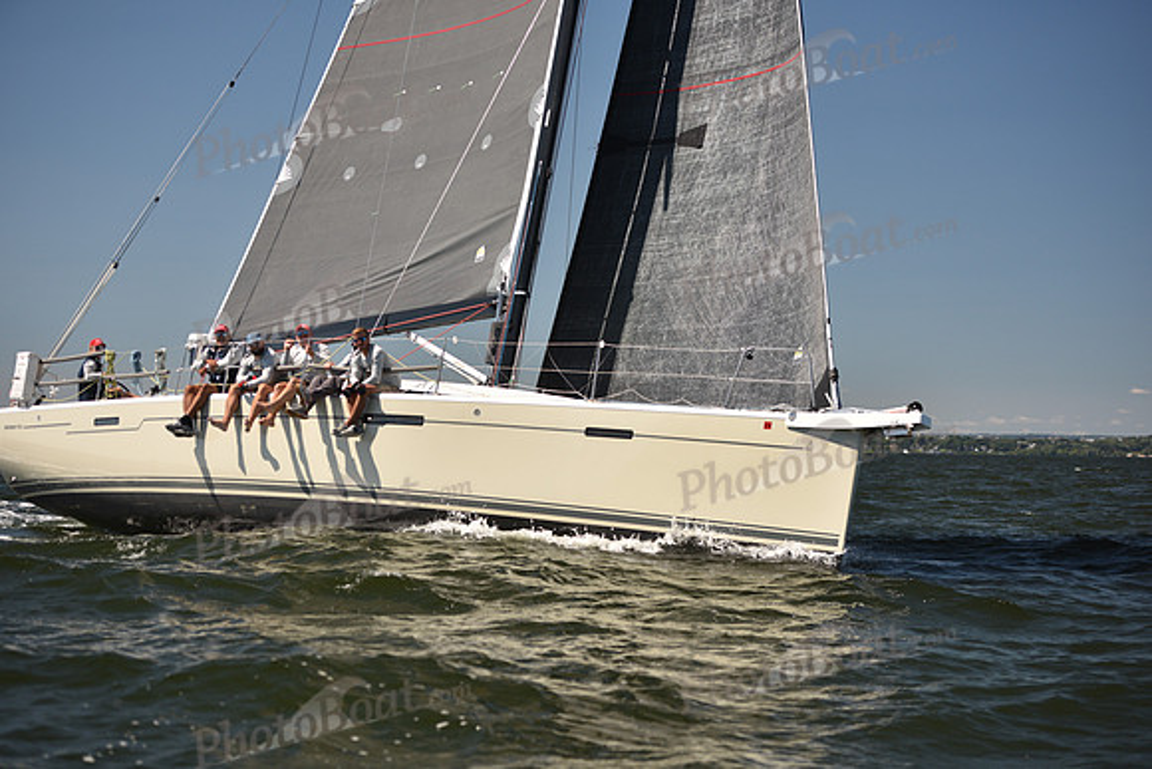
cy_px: 384
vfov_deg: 19.5
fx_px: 2240
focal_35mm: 70
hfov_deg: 28.8
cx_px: 576
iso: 250
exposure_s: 1/1600
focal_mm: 70
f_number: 3.2
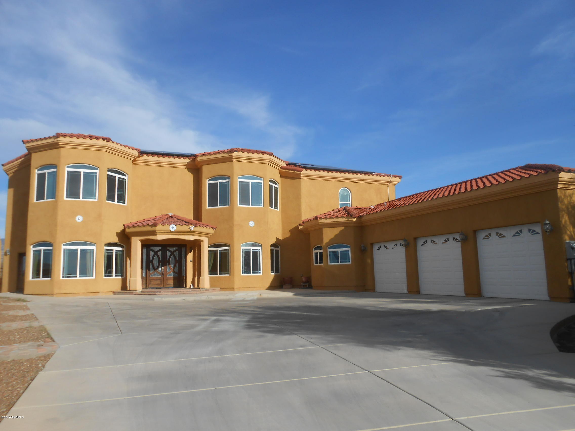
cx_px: 288
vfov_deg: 53.1
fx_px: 432
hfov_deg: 67.3
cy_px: 216
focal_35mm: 26
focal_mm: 4.6
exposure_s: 1/1250
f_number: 3.5
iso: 80
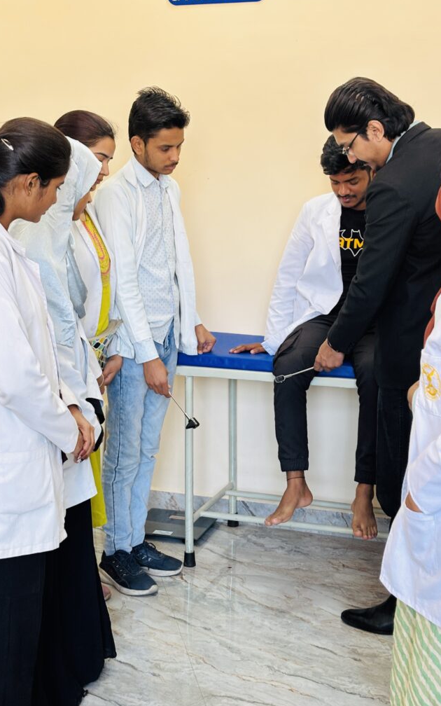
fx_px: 1077
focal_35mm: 56
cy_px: 352
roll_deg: -1.5
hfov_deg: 23.1
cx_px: 232
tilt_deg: -9.8
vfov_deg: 36.3
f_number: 1.6
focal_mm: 5.96
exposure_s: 1/50
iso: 64
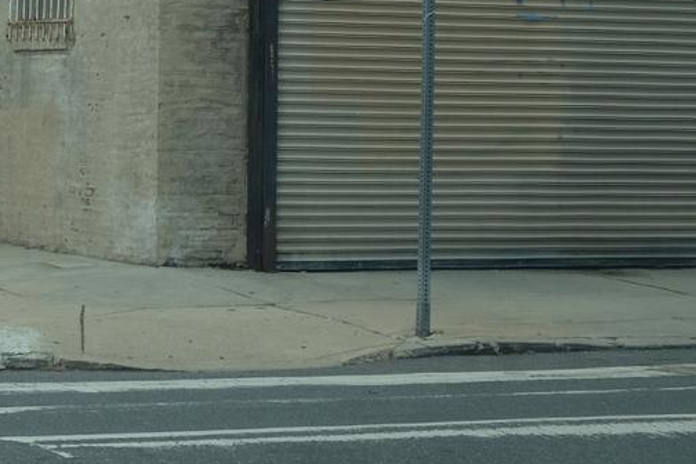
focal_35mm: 160
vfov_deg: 8.5
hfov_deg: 12.8
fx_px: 3093
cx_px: 218
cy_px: -106
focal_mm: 37.4
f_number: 5.6
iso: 200
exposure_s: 1/180
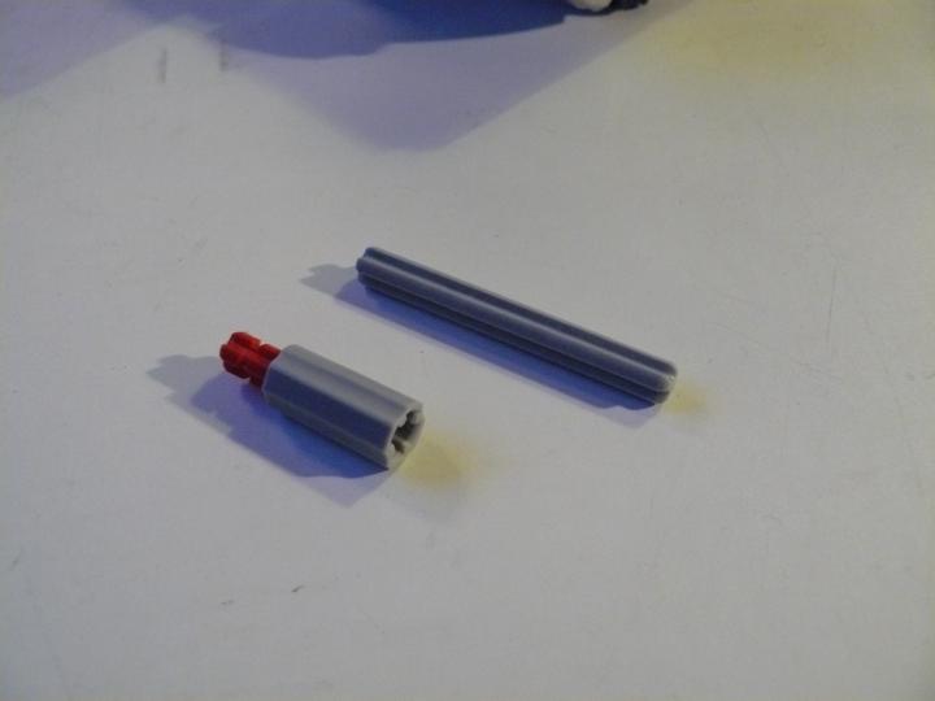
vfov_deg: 39.7
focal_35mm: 36
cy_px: 350
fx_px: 972
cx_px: 468
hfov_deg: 51.4
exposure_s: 1/40
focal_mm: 6
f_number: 2.8
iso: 400
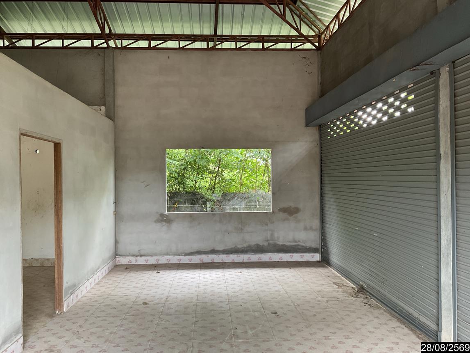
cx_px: 235
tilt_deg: +0.5
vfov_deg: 48.2
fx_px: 394
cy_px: 176
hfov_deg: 61.7
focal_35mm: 29
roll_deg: +1.2
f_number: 1.8
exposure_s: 1/60
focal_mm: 3
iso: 50
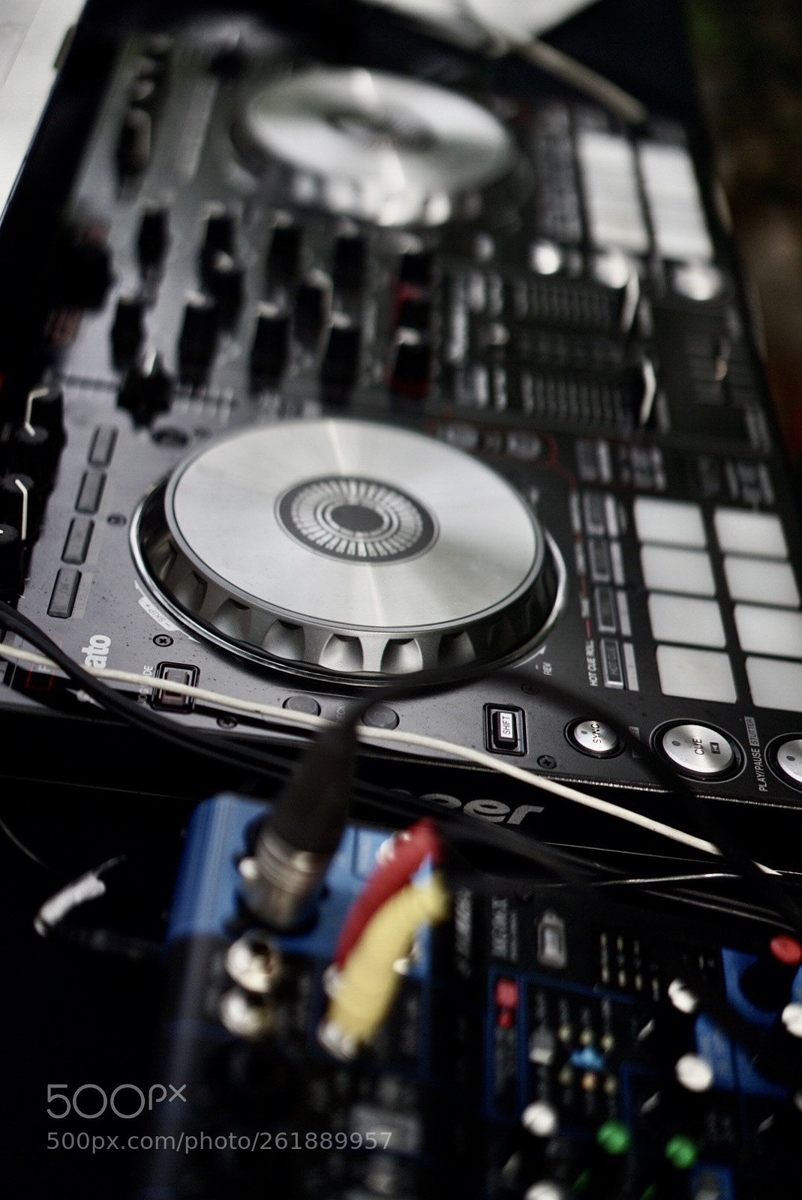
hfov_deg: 24.7
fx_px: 1835
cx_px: 401
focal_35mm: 55
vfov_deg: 36.2
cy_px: 600
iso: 320
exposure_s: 1/8000
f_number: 1.8
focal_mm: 55
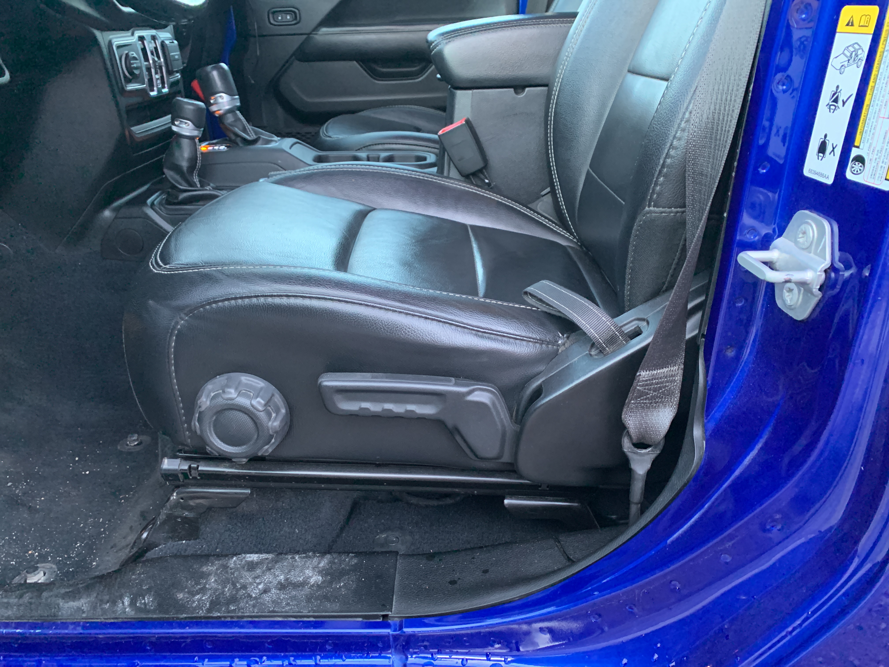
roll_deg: +2.1
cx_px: 444
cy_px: 334
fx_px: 668
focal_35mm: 26
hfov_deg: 67.3
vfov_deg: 53.1
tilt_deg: -27.5
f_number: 1.8
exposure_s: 1/38
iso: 400
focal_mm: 4.25
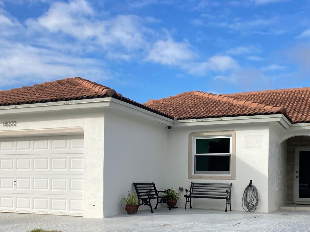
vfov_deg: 30.7
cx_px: 143
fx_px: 412
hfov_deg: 41.2
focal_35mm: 46
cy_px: 186
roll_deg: -1.0
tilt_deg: +0.7
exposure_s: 1/2558
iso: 20
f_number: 1.8
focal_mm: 3.99
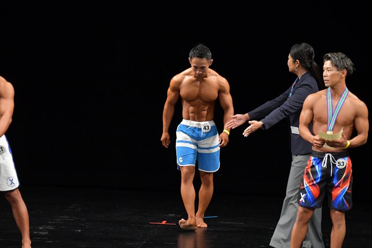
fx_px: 3253
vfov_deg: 4.4
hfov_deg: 6.5
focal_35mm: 315
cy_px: 124
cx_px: 186
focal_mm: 210
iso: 3200
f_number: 5.6
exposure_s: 1/400
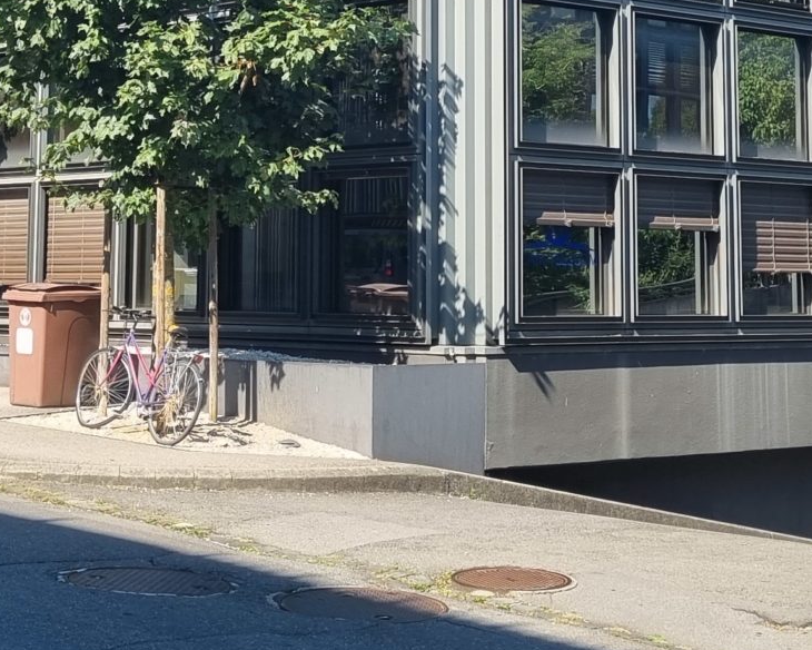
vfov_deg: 16.8
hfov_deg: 21.5
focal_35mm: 89
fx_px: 2139
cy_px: -50
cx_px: 398
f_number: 1.8
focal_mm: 5.4
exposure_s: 1/1432
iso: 50
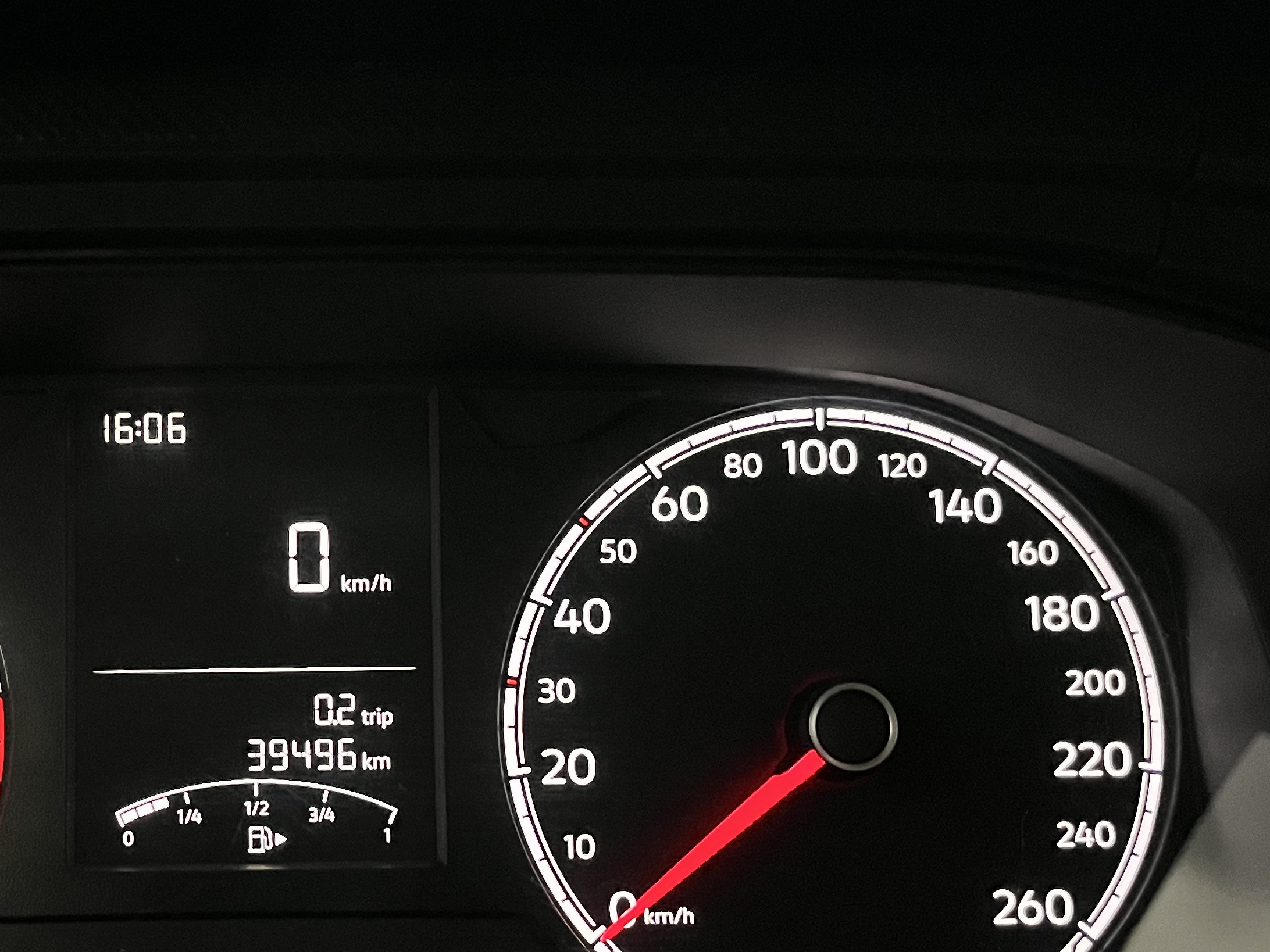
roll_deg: +0.7
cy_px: 662
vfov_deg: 30.0
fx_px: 1761
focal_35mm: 48
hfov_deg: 38.2
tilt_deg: -17.5
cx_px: 258
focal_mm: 5.1
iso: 640
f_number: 1.6
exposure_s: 1/30
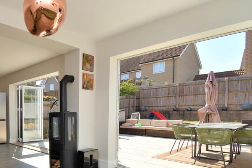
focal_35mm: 25
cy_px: 125
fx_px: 175
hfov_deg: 65.6
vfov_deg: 49.4
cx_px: 53
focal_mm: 10
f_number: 8
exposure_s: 1/200
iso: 100
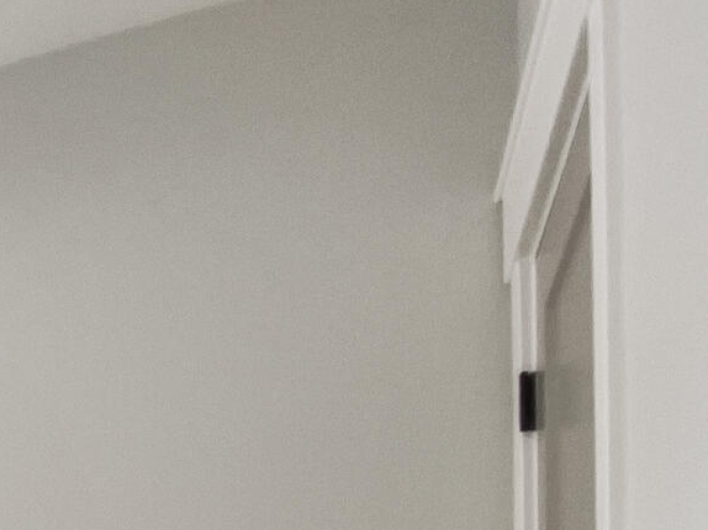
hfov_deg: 11.6
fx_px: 2780
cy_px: 1056
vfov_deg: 10.1
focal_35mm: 136
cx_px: -1046
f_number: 1.6
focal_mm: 5.1
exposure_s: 1/180
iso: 32
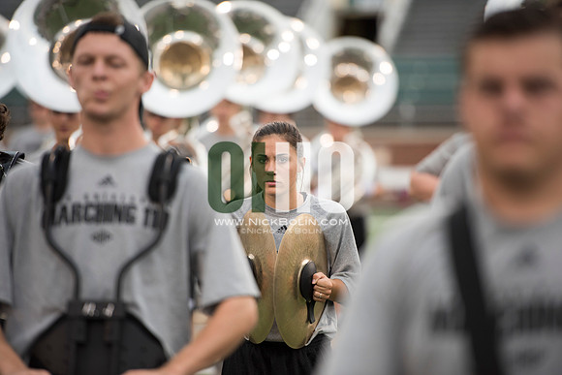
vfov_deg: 6.9
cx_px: 281
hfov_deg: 10.3
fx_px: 3123
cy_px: 188
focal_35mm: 200
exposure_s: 1/1250
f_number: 2.8
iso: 1000
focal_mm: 200
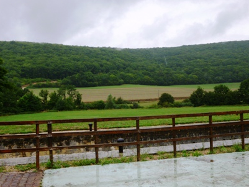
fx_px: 273
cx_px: 130
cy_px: 98
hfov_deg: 48.9
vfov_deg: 37.7
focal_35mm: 38
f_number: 3.5
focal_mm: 6
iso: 100
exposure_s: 1/320
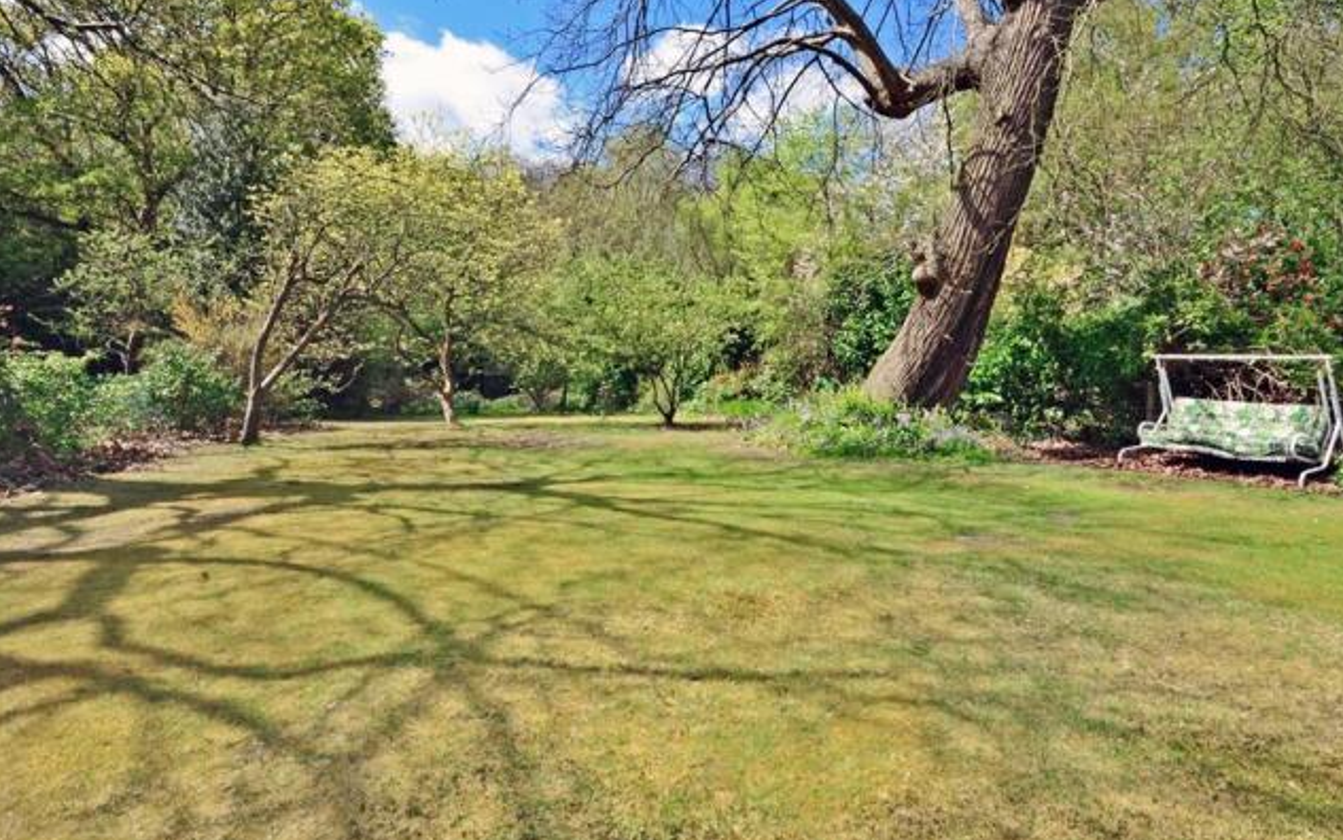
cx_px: 690
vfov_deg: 62.2
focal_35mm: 19
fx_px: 696
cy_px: 385
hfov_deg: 88.0
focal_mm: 12
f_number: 20
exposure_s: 1/100
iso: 400
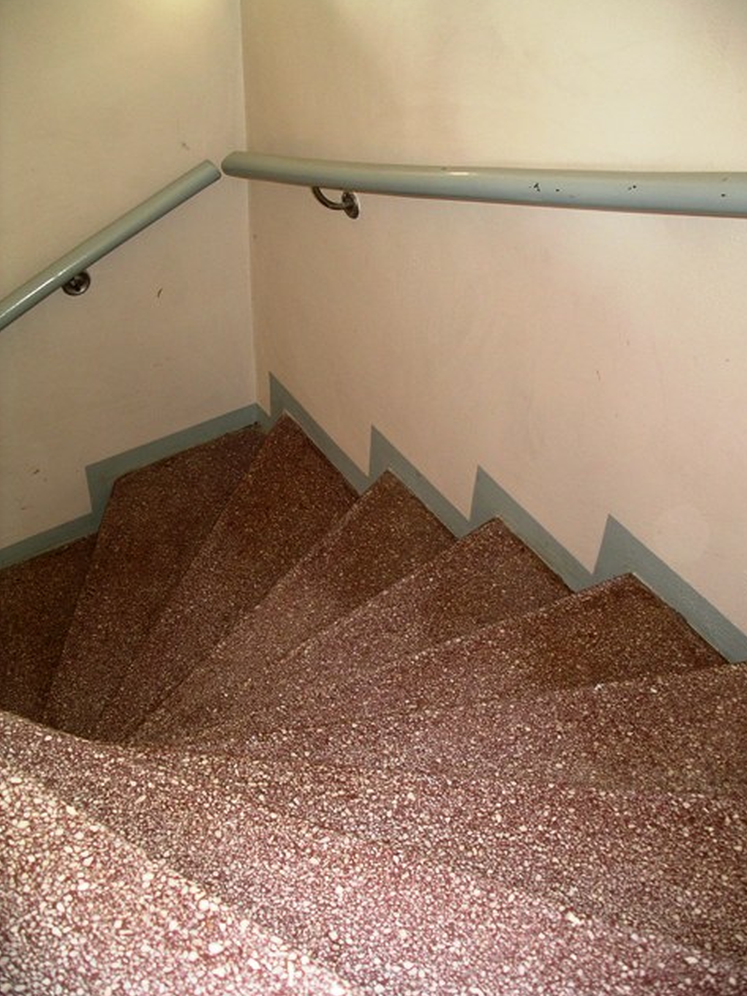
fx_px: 1094
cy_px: 504
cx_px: 382
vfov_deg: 49.0
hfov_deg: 37.7
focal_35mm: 38
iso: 200
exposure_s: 1/40
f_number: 2.8
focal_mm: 7.8
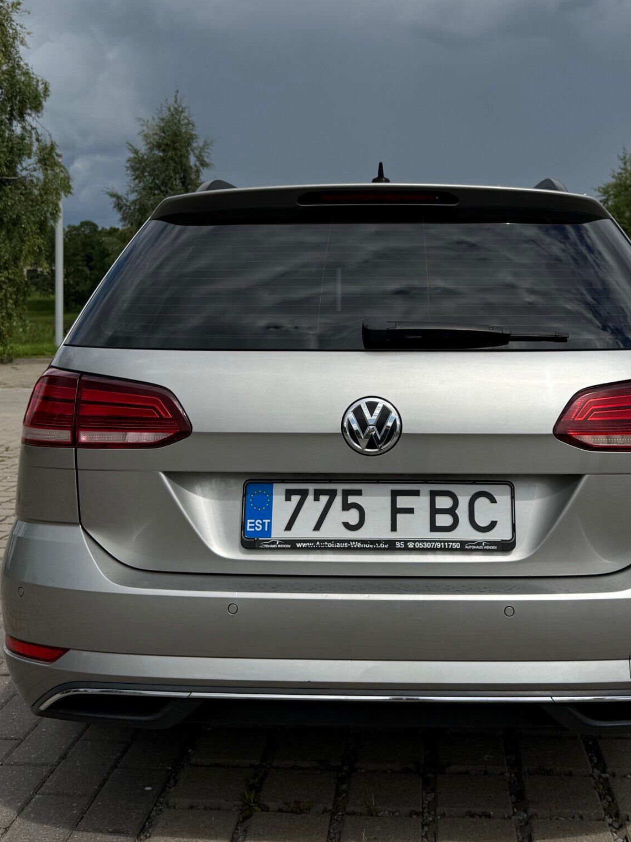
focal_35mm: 41
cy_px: 323
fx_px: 997
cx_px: 373
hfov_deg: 35.0
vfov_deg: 45.4
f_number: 1.78
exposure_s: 1/6711
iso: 80
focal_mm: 6.76
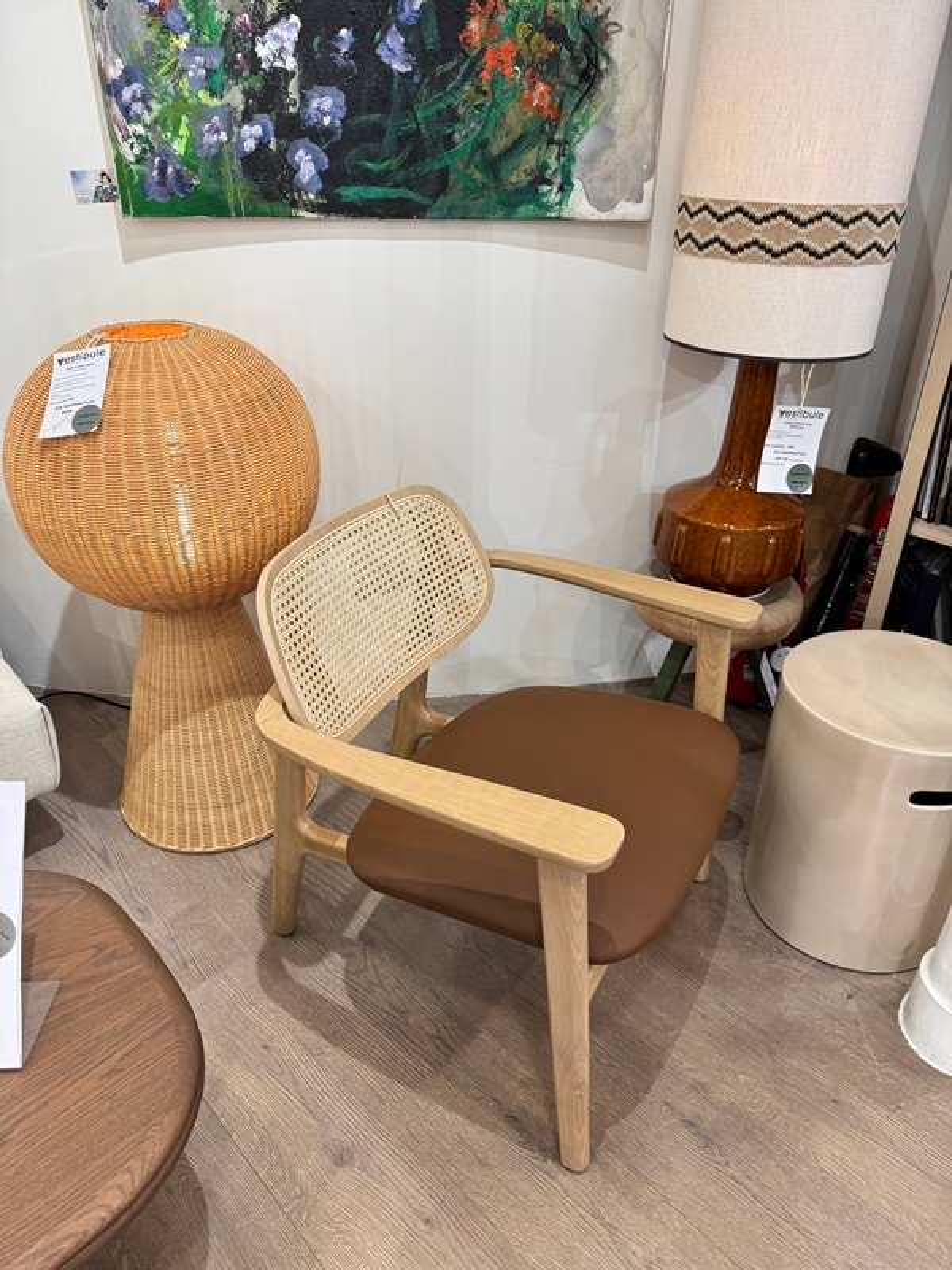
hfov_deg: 56.8
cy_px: 635
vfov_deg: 71.6
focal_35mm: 24
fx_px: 880
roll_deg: +1.7
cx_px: 476
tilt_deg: -28.9
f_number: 1.78
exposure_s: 1/100
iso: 125
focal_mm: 6.76
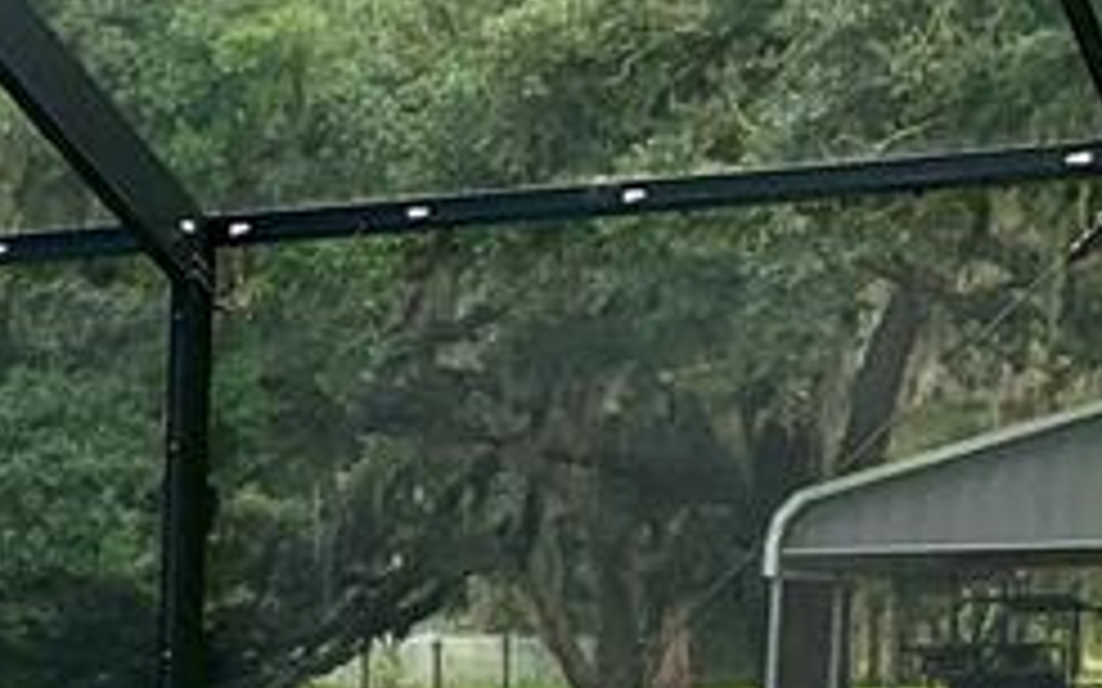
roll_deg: +0.0
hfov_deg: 16.4
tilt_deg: -8.3
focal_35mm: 115
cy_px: 1183
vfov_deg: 10.8
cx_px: -585
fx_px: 3453
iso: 25
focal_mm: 4.25
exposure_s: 1/179
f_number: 1.8
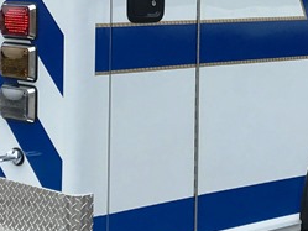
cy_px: 9
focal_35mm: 115
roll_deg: -1.1
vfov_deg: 12.8
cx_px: 157
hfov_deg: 17.1
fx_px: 1024
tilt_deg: -2.2
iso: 20
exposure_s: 1/1330
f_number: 1.8
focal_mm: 3.99
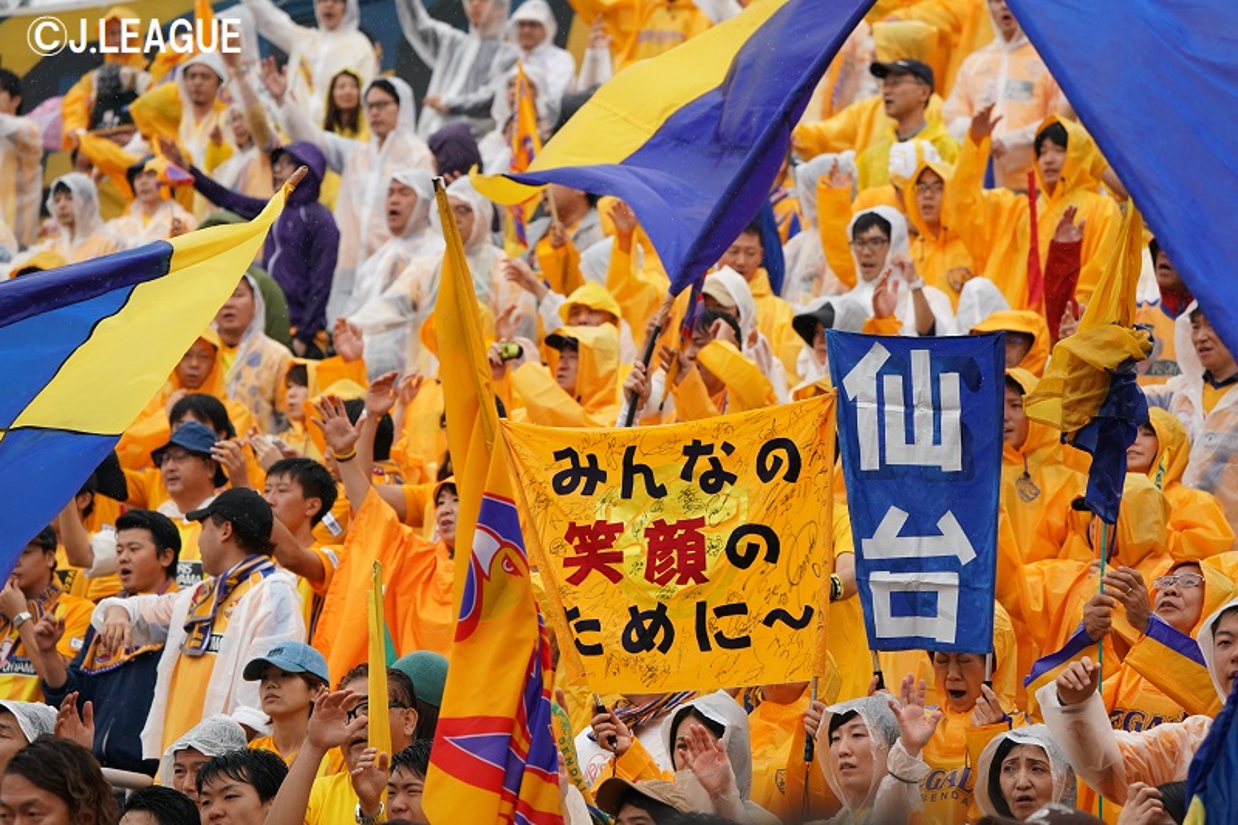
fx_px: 5879
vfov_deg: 8.0
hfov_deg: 12.0
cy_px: 412
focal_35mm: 171
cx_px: 619
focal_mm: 171
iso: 1600
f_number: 5.6
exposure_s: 1/1600
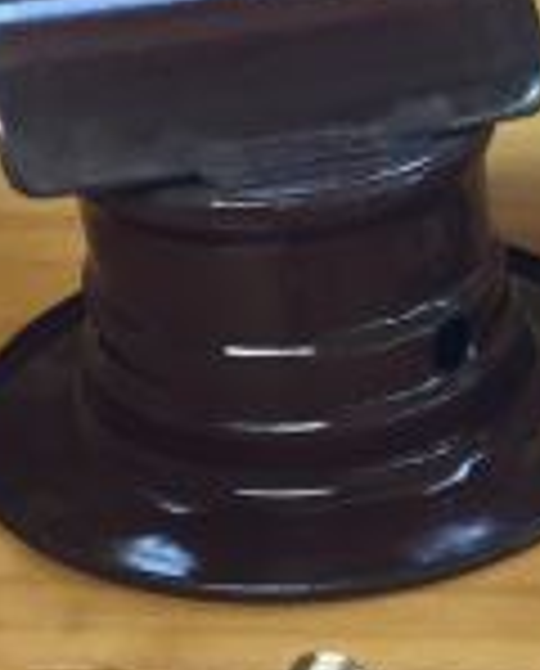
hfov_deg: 14.6
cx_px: 711
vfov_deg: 18.5
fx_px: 2010
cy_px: 668
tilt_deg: -41.1
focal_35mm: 101
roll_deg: +1.2
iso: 50
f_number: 2.2
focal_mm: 4.15
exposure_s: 1/33
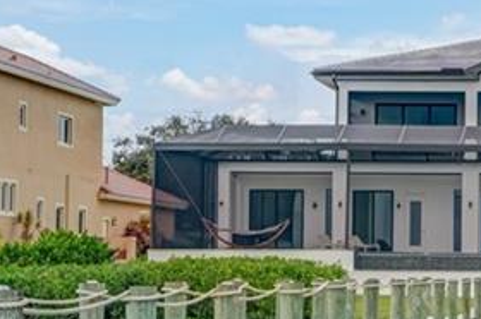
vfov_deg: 10.7
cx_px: 534
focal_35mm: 128
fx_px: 1708
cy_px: 251
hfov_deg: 15.6
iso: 400
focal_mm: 35
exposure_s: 1/800
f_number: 9
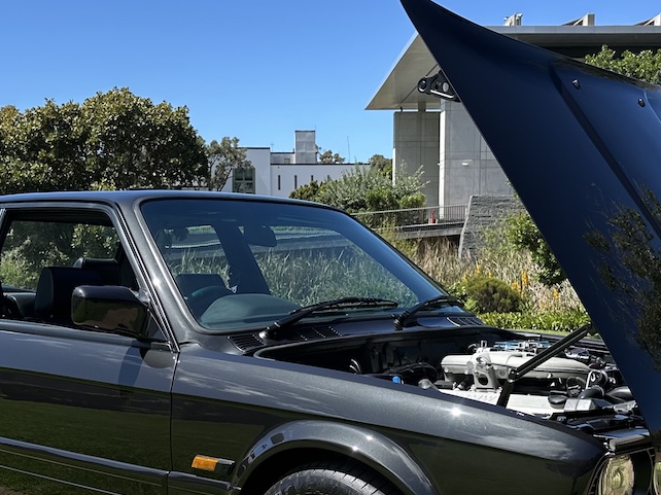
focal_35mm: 53
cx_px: 320
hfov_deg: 36.2
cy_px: 342
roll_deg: +0.4
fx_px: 1012
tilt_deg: -6.4
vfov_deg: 27.3
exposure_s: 1/2809
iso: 80
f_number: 1.78
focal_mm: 6.86
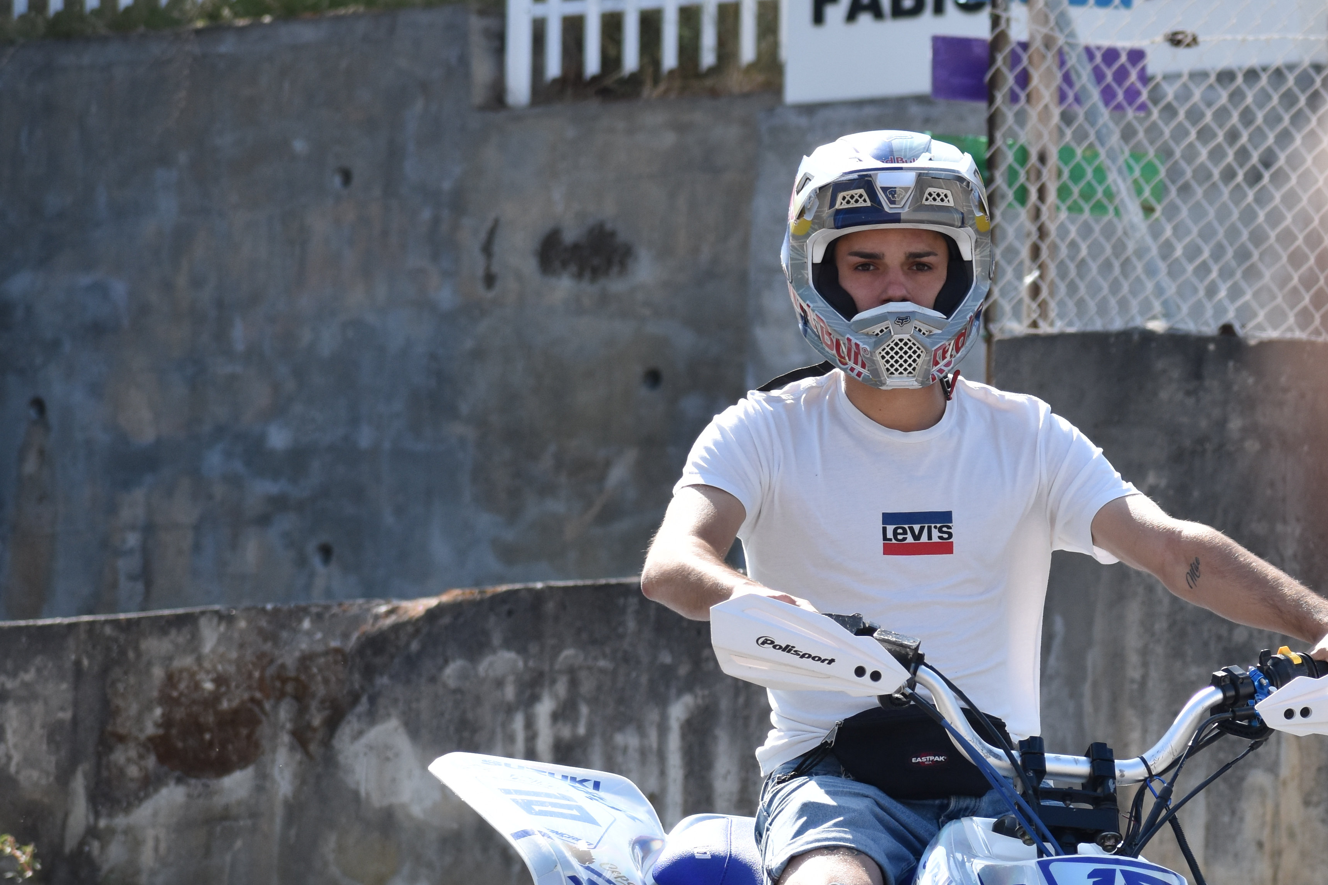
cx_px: 1080
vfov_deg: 5.4
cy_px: 640
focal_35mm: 256
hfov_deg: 8.0
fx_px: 9443
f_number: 5.6
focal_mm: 98
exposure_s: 1/1250
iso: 400
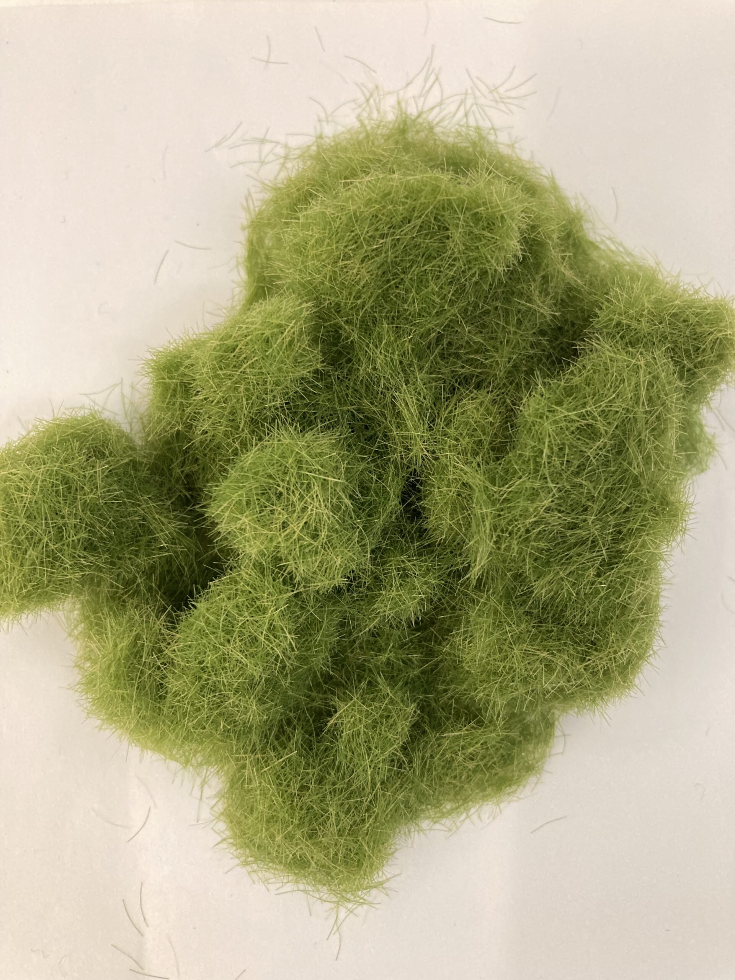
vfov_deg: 63.4
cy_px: 490
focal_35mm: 28
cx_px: 368
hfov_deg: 49.7
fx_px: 793
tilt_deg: -85.6
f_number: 1.8
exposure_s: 1/33
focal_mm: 3.99
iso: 250
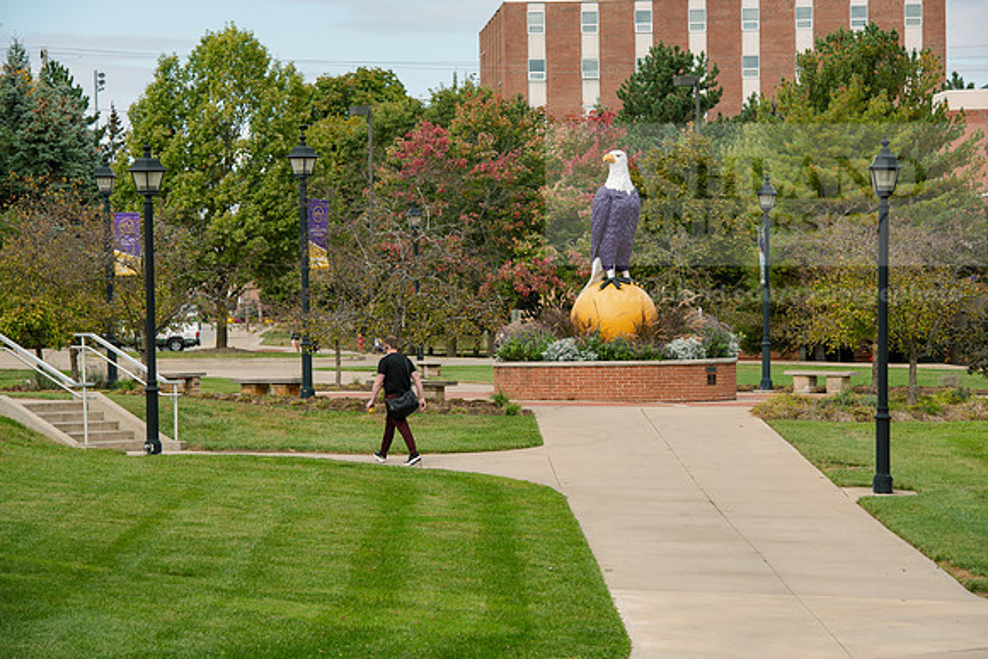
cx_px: 494
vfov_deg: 9.5
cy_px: 330
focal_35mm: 145
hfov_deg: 14.2
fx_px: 3980
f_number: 8
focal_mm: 145
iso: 250
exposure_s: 1/320
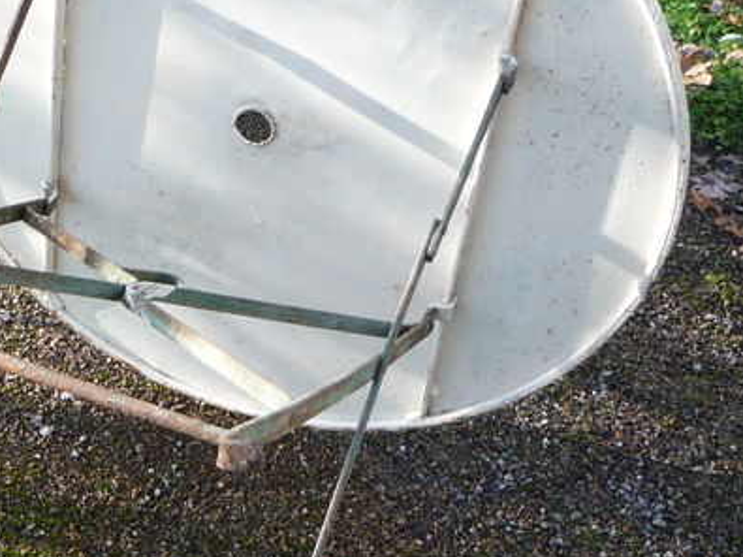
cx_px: -152
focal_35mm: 76
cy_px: 294
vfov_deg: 19.4
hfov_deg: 23.4
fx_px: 1631
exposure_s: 1/100
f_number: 3.5
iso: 100
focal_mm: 5.2
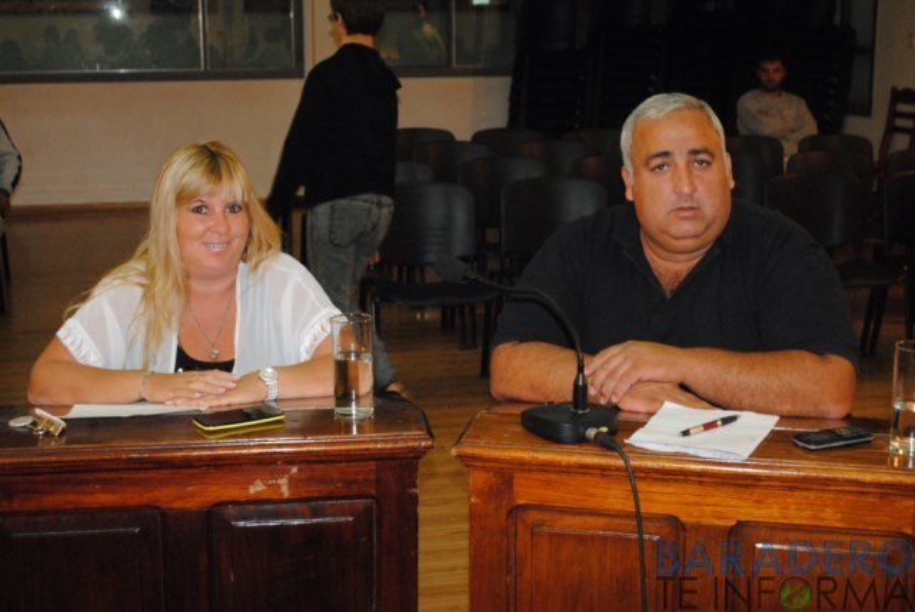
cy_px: 306
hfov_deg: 37.8
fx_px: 1336
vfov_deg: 25.8
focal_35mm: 52
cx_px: 458
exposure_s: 1/50
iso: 1600
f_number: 5.6
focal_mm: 35
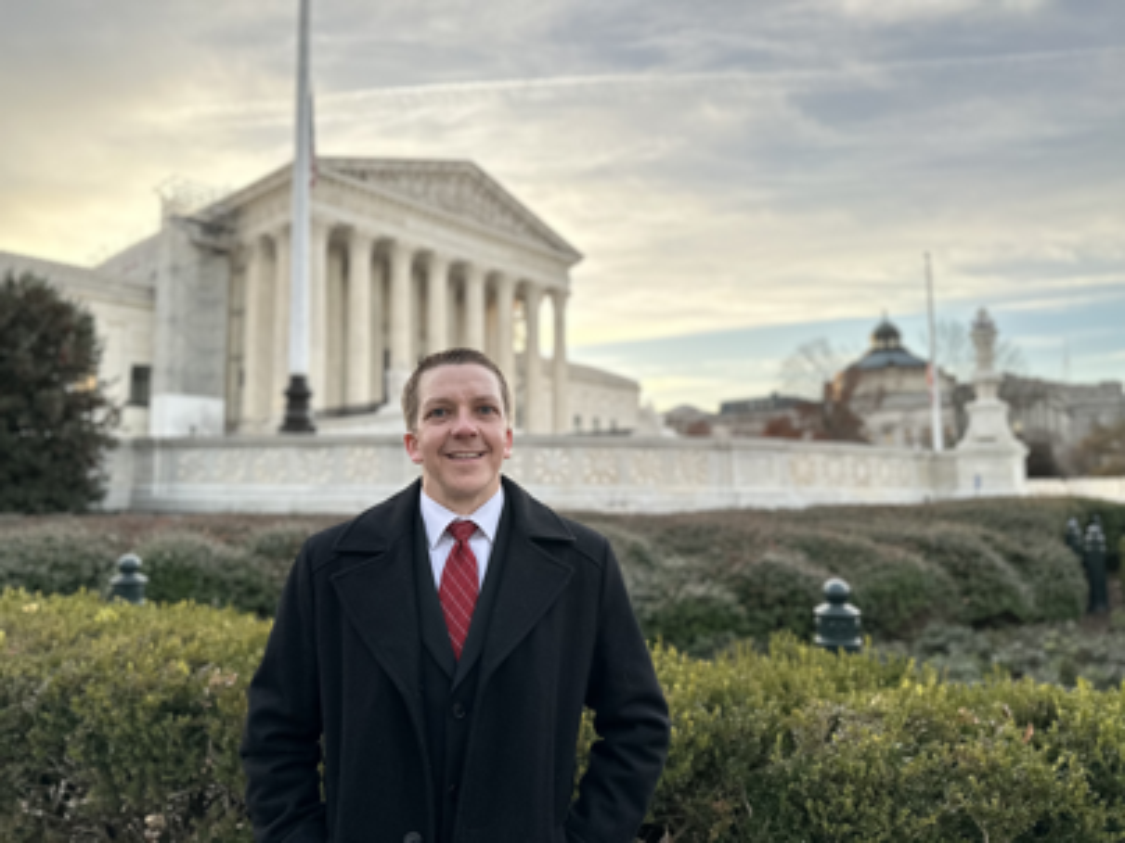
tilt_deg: +4.7
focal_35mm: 24
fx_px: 780
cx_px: 562
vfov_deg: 56.8
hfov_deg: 71.6
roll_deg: +0.2
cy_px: 422
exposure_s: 1/694
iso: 80
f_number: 1.78
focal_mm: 6.86
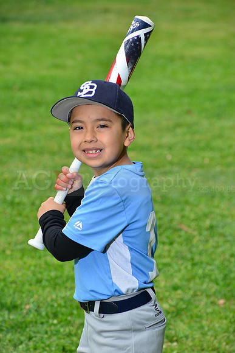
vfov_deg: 11.1
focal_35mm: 185
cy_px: 176
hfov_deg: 7.4
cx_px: 118
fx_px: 1810
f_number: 10
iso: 160
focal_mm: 185
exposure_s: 1/200
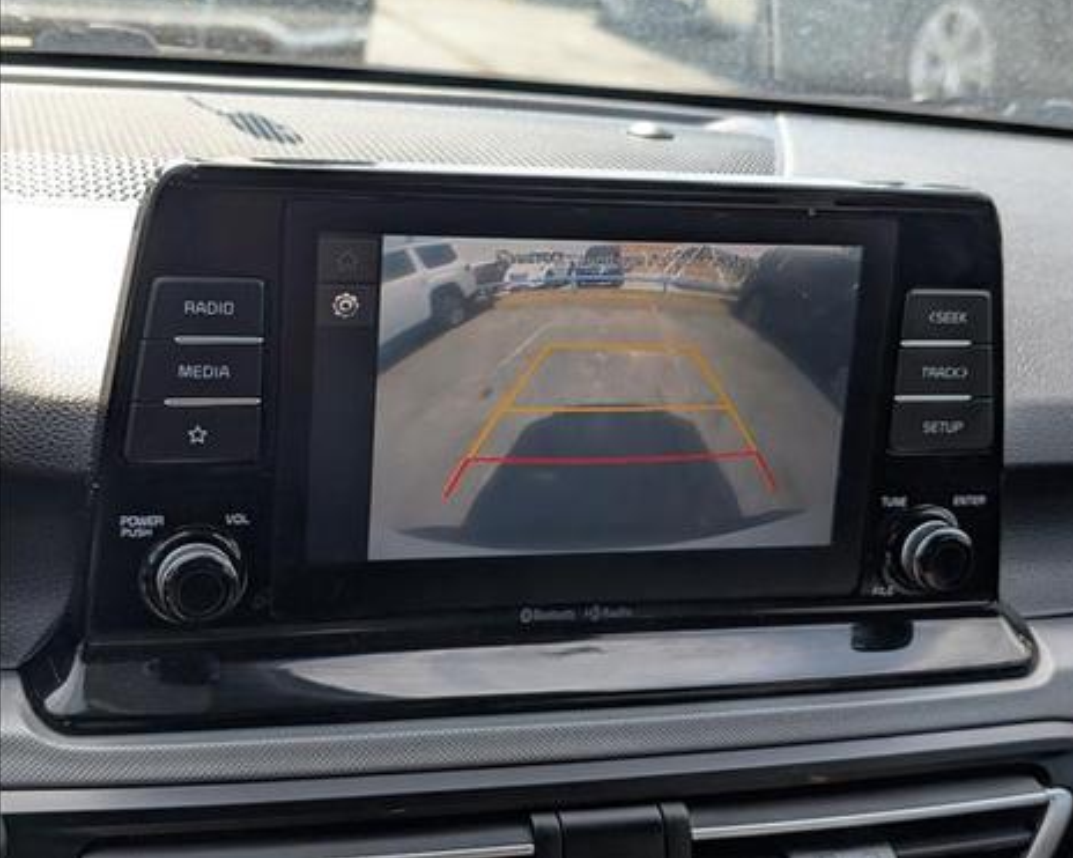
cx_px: 580
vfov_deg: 29.1
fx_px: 1651
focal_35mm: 52
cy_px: 423
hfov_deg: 36.0
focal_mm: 6.9
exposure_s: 1/213
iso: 19
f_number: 1.68
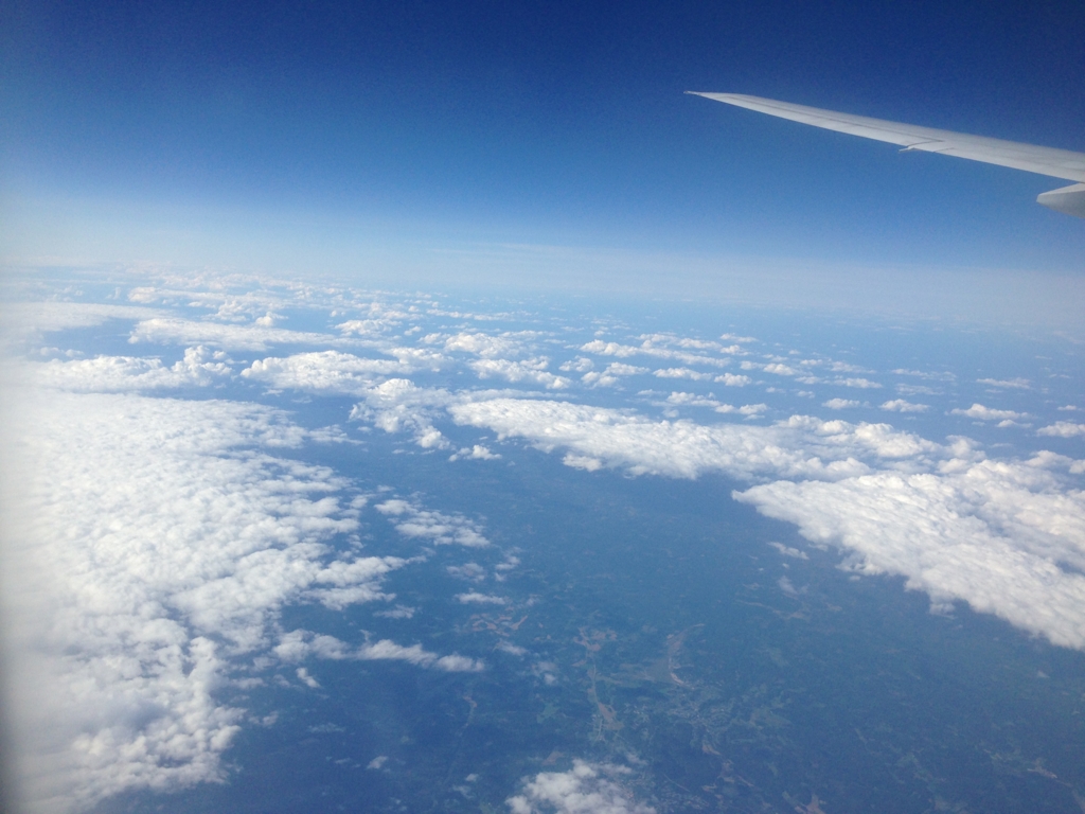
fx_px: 1034
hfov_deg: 55.4
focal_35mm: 33
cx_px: 542
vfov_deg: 42.9
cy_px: 407
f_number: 2.4
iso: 50
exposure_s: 1/1695
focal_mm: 4.13
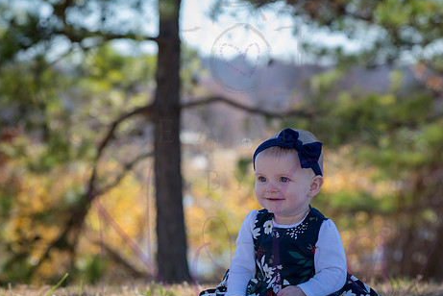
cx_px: 245
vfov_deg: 9.1
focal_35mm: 151
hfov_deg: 13.6
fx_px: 1859
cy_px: 178
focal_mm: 120
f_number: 5.6
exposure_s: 1/640
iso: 400
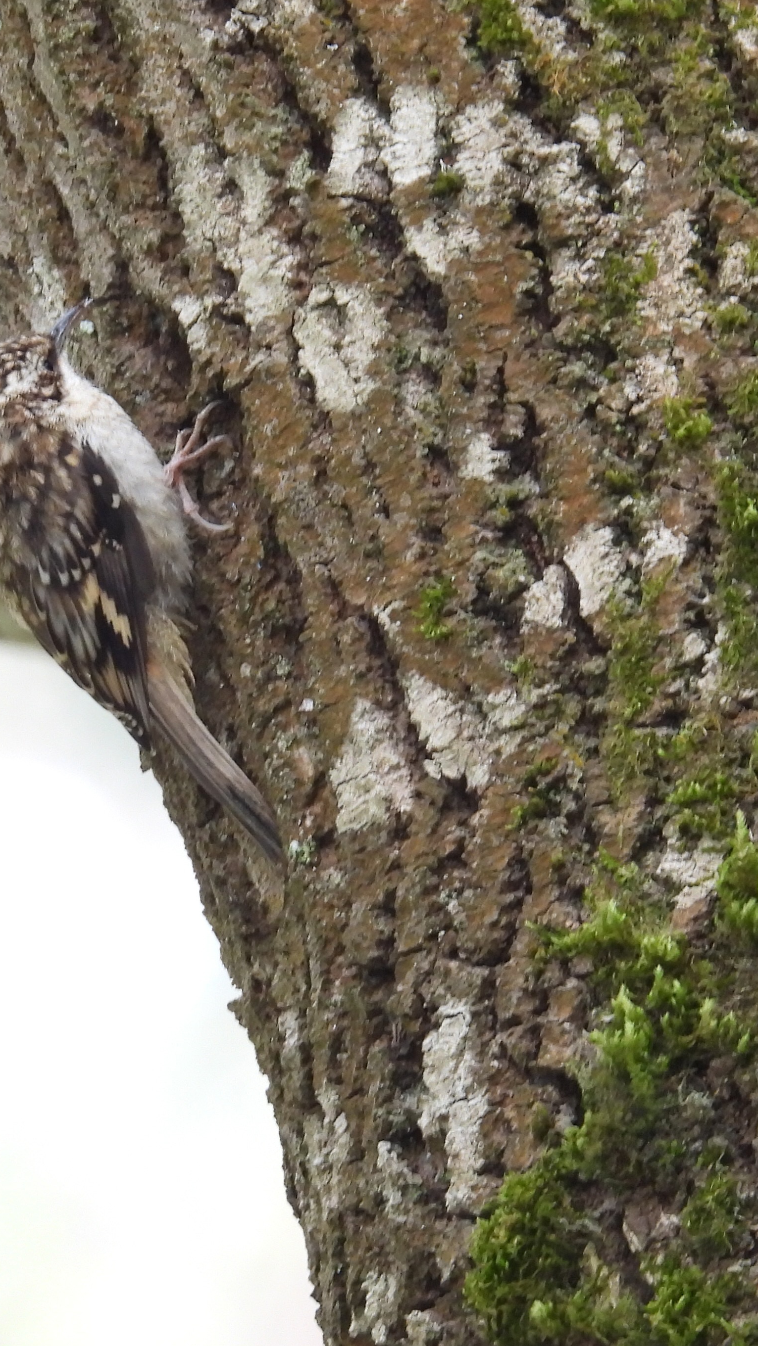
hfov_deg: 0.8
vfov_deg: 1.5
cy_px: 557
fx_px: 52729
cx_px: 374
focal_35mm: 1476
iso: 400
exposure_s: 1/60
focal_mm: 143
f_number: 5.6
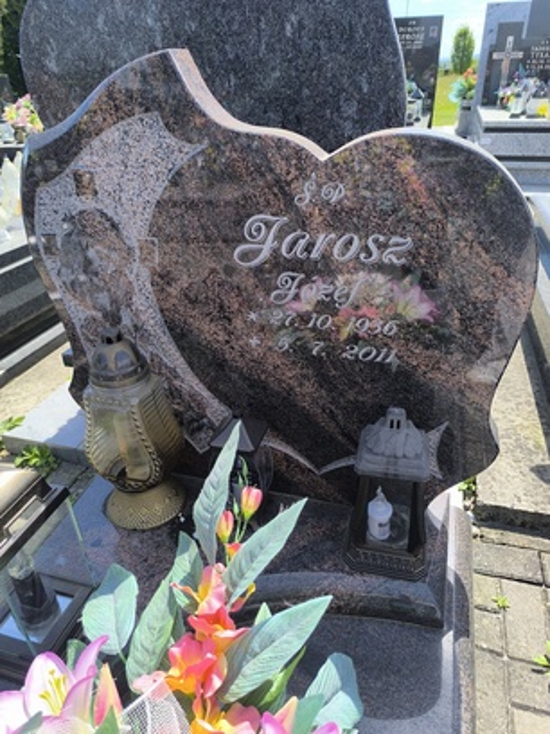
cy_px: 367
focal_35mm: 23
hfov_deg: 58.9
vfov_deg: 73.9
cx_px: 275
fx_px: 487
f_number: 1.65
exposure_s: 1/606
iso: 50
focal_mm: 6.14
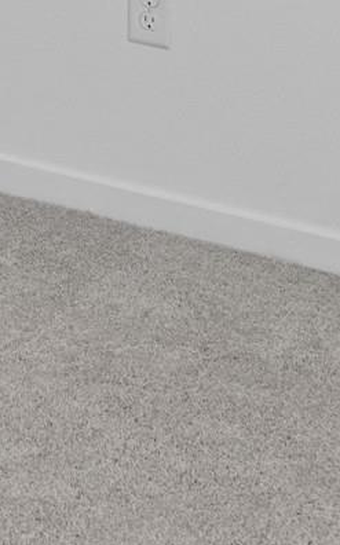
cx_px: -162
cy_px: -440
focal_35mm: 106
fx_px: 1577
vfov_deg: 16.4
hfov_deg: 11.8
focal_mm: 11
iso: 250
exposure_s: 1/8
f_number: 9
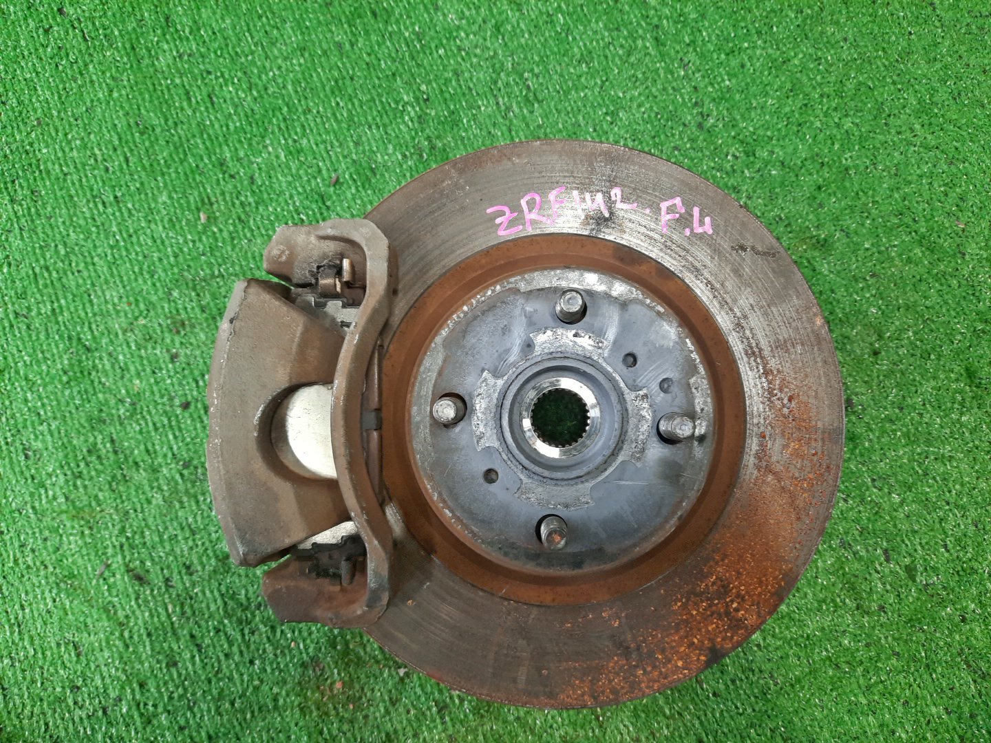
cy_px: 372
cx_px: 496
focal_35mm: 25
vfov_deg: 54.9
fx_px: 716
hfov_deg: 69.4
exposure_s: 1/50
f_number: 2
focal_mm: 4.6
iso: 261
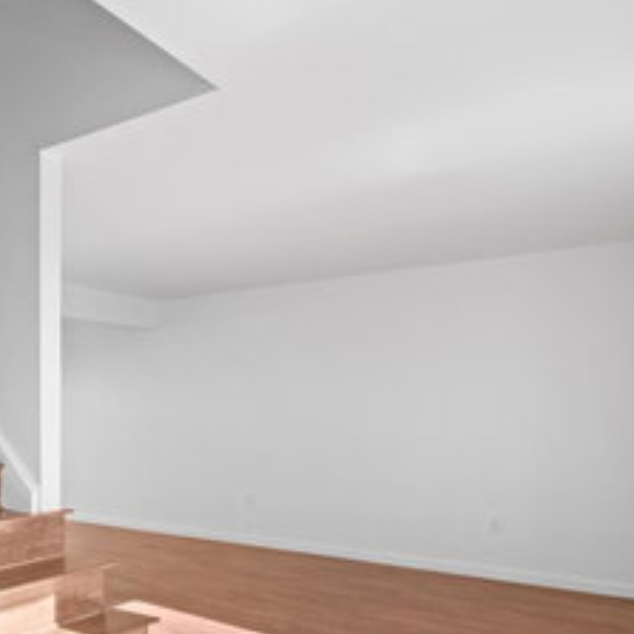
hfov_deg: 49.9
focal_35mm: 31
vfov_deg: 51.8
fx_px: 642
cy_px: 411
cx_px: 142
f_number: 8
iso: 400
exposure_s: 1/13
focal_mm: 17
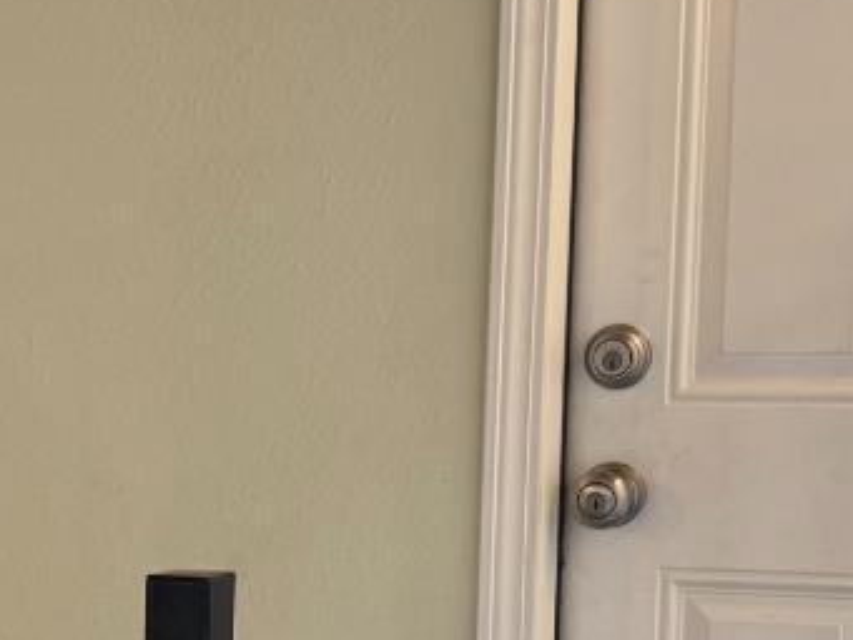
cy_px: 732
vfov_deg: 13.6
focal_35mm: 106
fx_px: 2612
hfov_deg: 17.6
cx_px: -193
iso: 200
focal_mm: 6.76
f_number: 1.78
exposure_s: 1/60
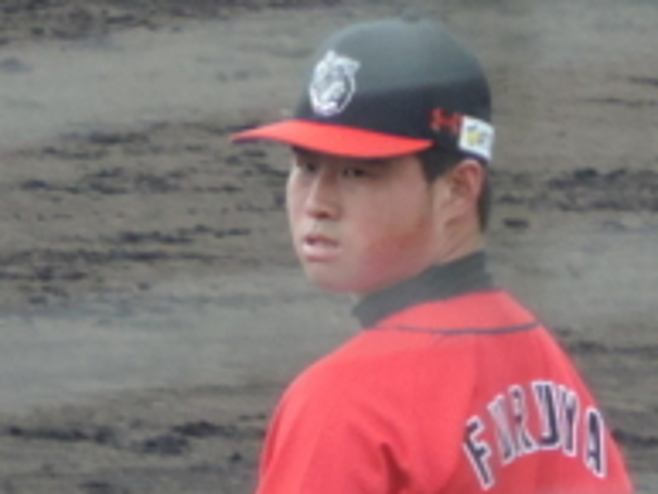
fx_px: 55083
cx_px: 245
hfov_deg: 0.7
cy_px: 988
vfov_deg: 0.5
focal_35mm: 2896
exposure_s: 1/320
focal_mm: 124.8
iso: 400
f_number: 5
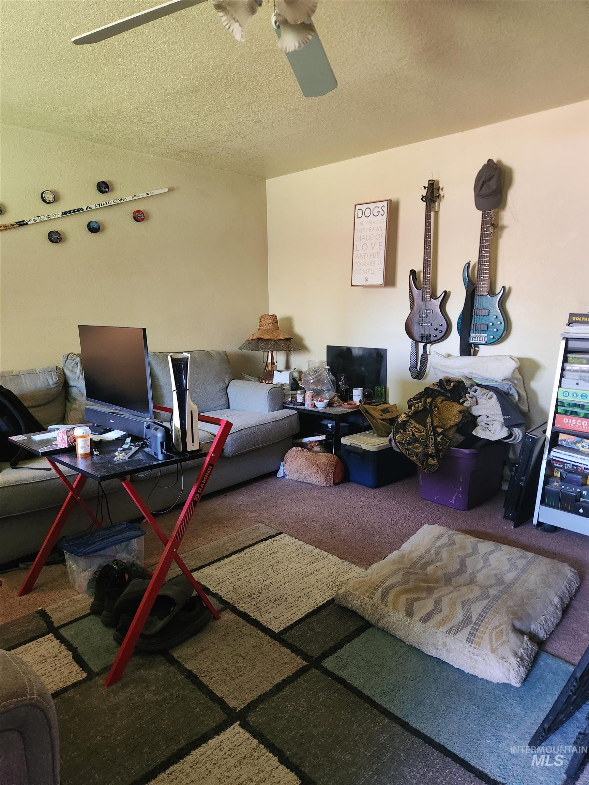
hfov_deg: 58.9
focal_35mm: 23
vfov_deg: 73.9
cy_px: 392
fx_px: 522
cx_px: 294
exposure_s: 1/60
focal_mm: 5.4
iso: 640
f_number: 1.8
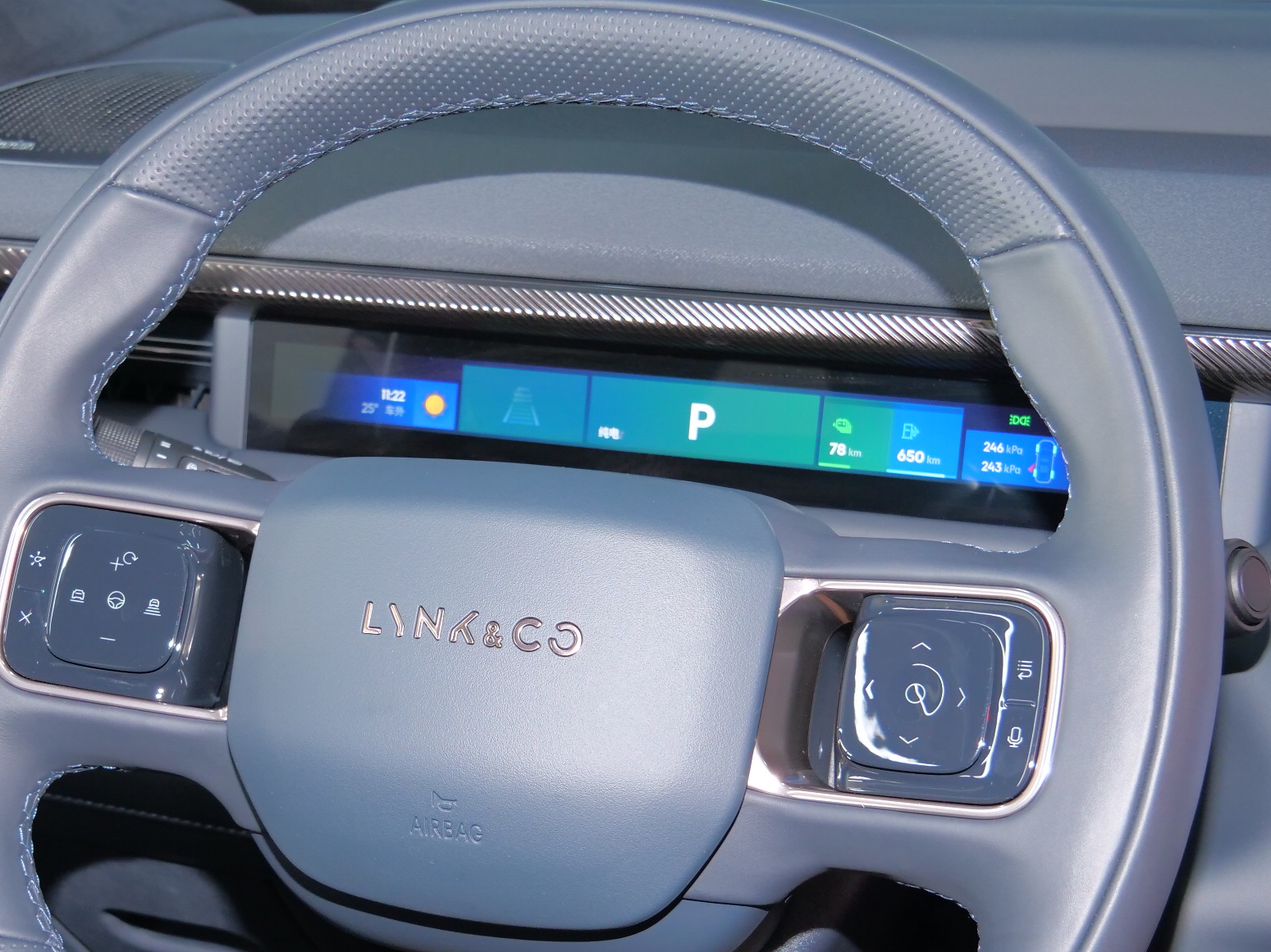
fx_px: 2239
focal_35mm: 61
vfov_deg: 23.9
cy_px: 640
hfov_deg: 31.6
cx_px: 482
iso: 800
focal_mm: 18
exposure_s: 1/15
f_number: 3.9
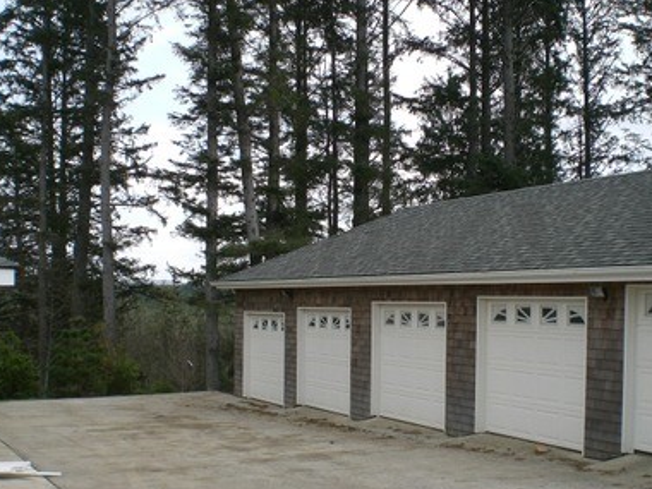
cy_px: 304
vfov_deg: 30.2
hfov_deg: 39.6
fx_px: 904
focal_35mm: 48
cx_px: 359
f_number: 4.4
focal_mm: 6.3
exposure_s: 1/160
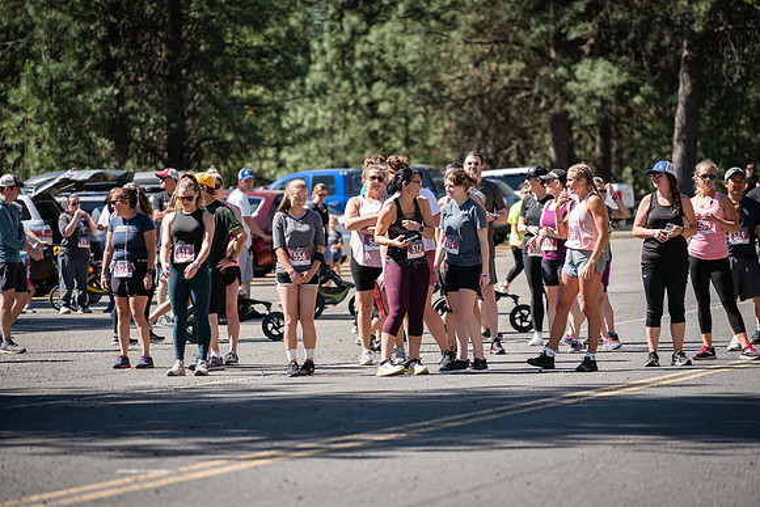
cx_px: 380
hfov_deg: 10.3
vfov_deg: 6.9
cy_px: 254
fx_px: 4223
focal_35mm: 200
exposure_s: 1/500
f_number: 4
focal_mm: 200
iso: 100
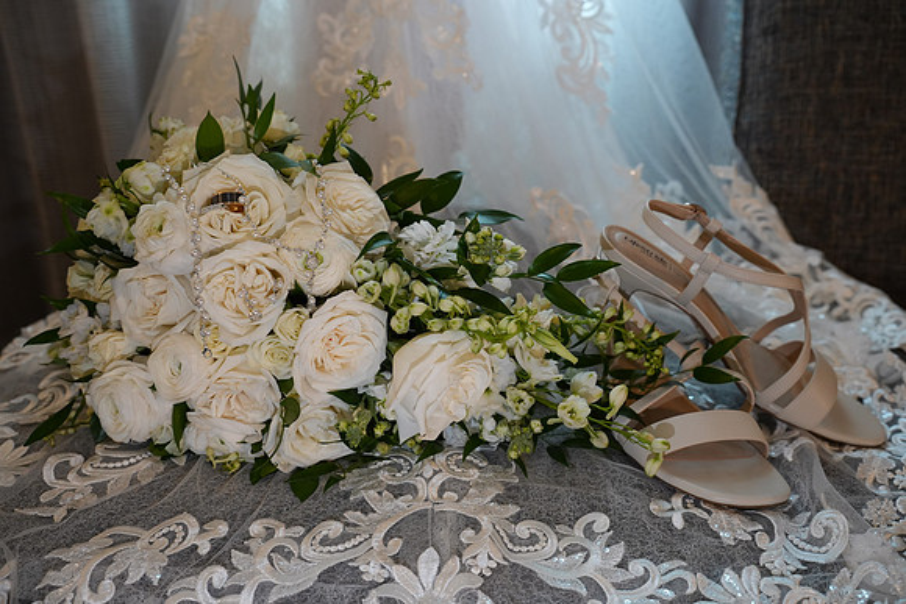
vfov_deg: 37.9
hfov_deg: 54.4
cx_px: 453
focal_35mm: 35
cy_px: 302
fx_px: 881
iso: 2000
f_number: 4
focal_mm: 35
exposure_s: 1/125
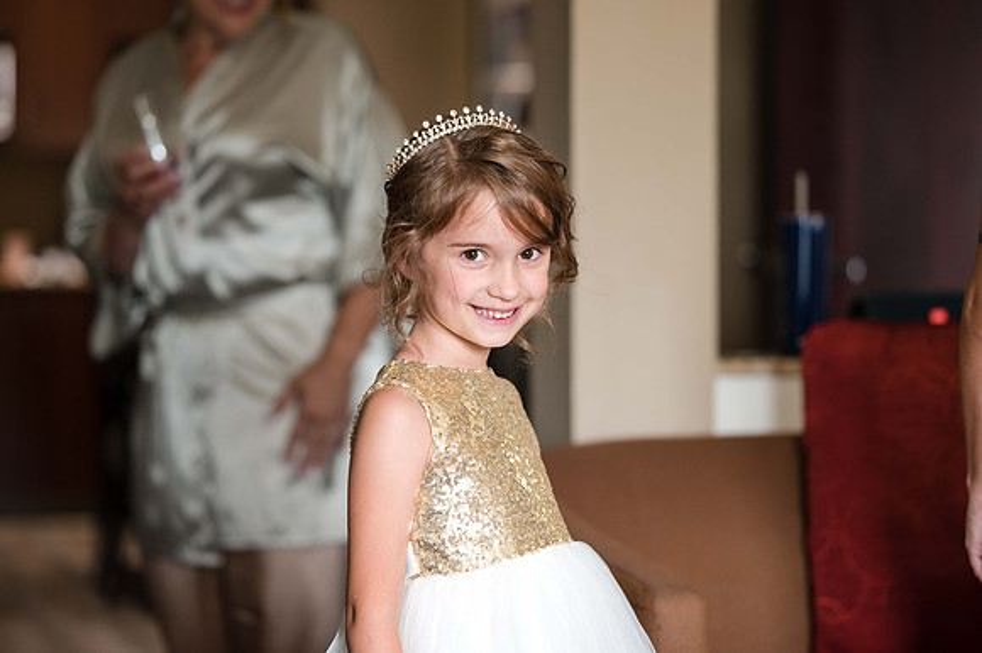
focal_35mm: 94
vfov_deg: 14.6
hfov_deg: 21.8
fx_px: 2553
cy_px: 312
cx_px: 491
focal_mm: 85
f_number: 2
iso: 640
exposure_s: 1/160
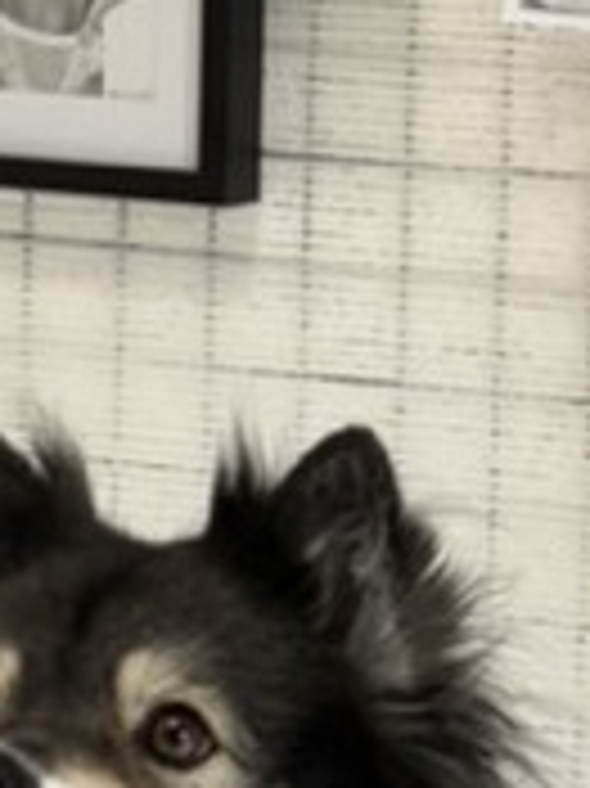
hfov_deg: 5.4
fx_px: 6234
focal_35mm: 274
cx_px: 653
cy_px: 261
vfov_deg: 7.2
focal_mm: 6.76
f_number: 1.78
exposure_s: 1/99
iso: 100
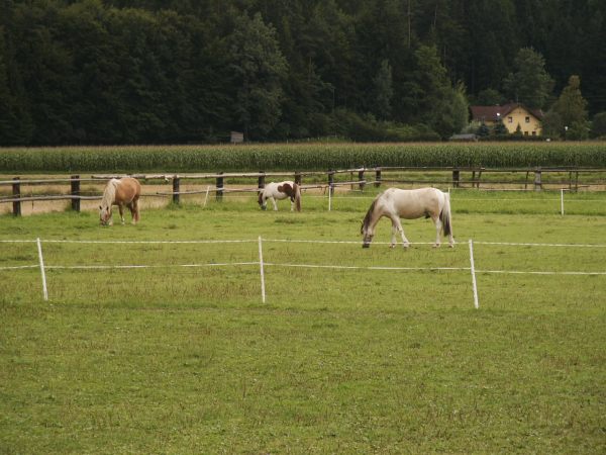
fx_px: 2433
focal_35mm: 139
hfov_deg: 14.2
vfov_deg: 10.7
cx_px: 303
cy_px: 228
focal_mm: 28.23
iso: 64
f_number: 3.6
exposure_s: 1/500
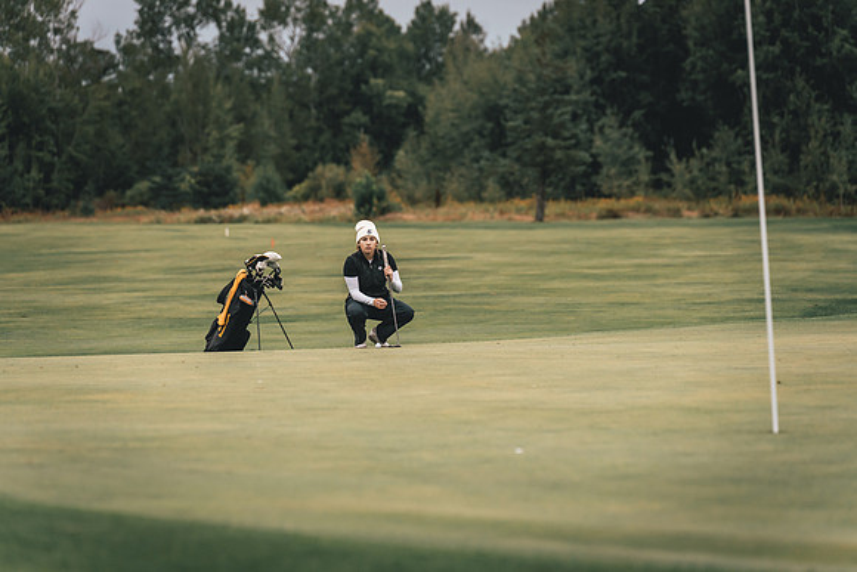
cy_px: 286
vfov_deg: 8.2
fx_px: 3995
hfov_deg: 12.2
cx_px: 428
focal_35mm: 168
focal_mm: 150
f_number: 3.5
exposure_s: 1/3200
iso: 800
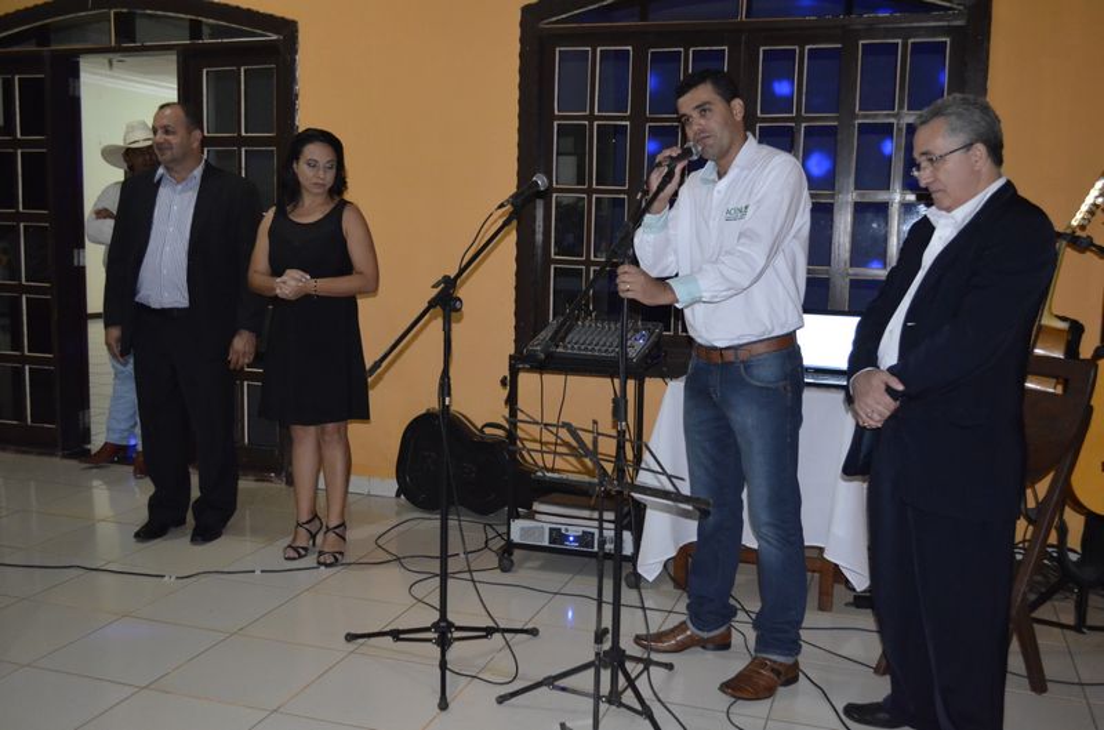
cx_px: 552
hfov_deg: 57.3
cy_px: 365
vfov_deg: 39.8
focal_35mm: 33
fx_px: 1009
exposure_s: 1/60
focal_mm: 22
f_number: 4
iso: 3200
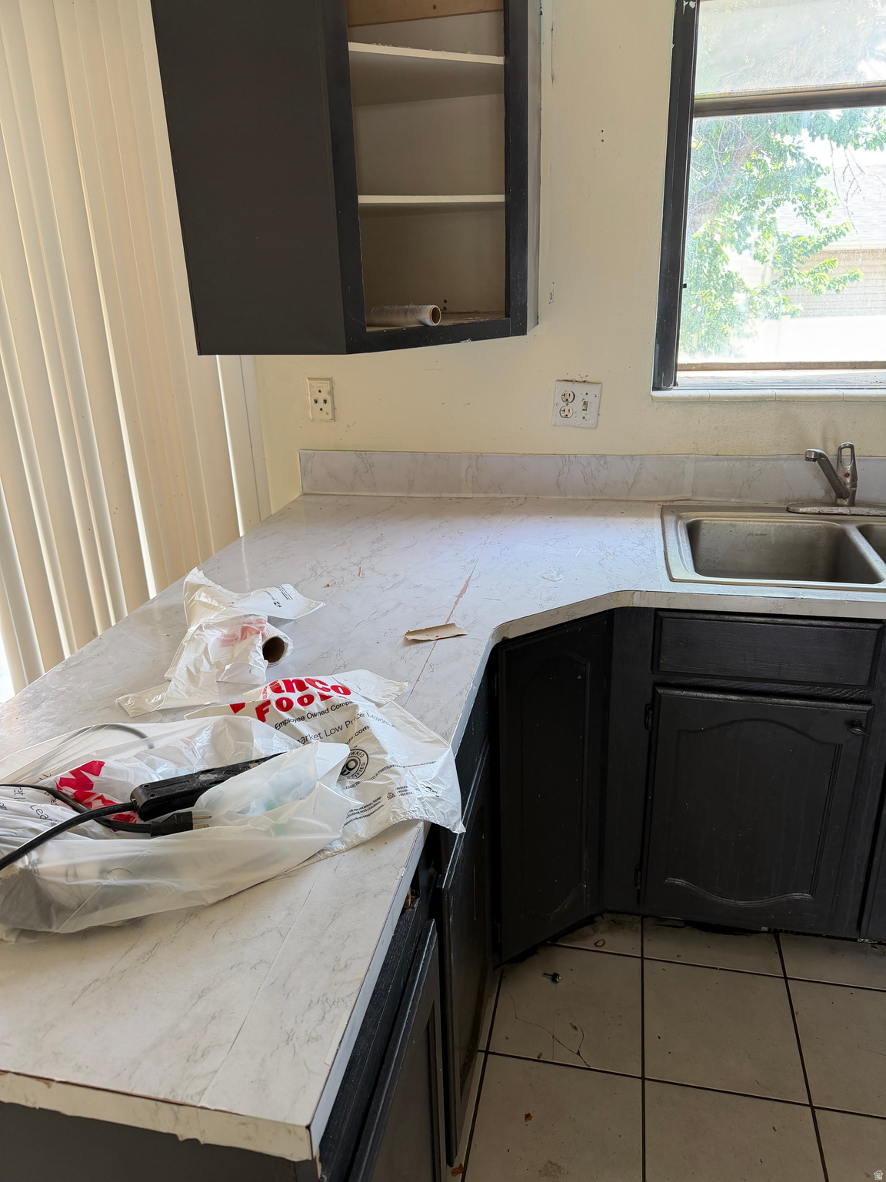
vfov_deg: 71.6
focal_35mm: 24
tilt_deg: -18.9
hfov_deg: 56.8
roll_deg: +2.5
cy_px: 591
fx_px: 819
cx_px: 443
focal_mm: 6.76
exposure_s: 1/121
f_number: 1.78
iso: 160
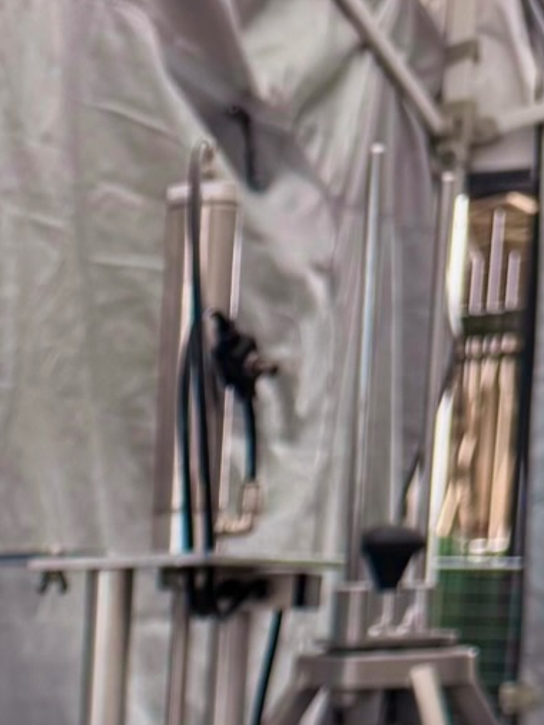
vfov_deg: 17.4
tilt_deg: -15.4
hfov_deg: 13.8
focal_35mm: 97
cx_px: -395
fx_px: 2033
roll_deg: +1.6
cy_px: 1200
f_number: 1.78
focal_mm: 6.76
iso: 80
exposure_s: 1/477
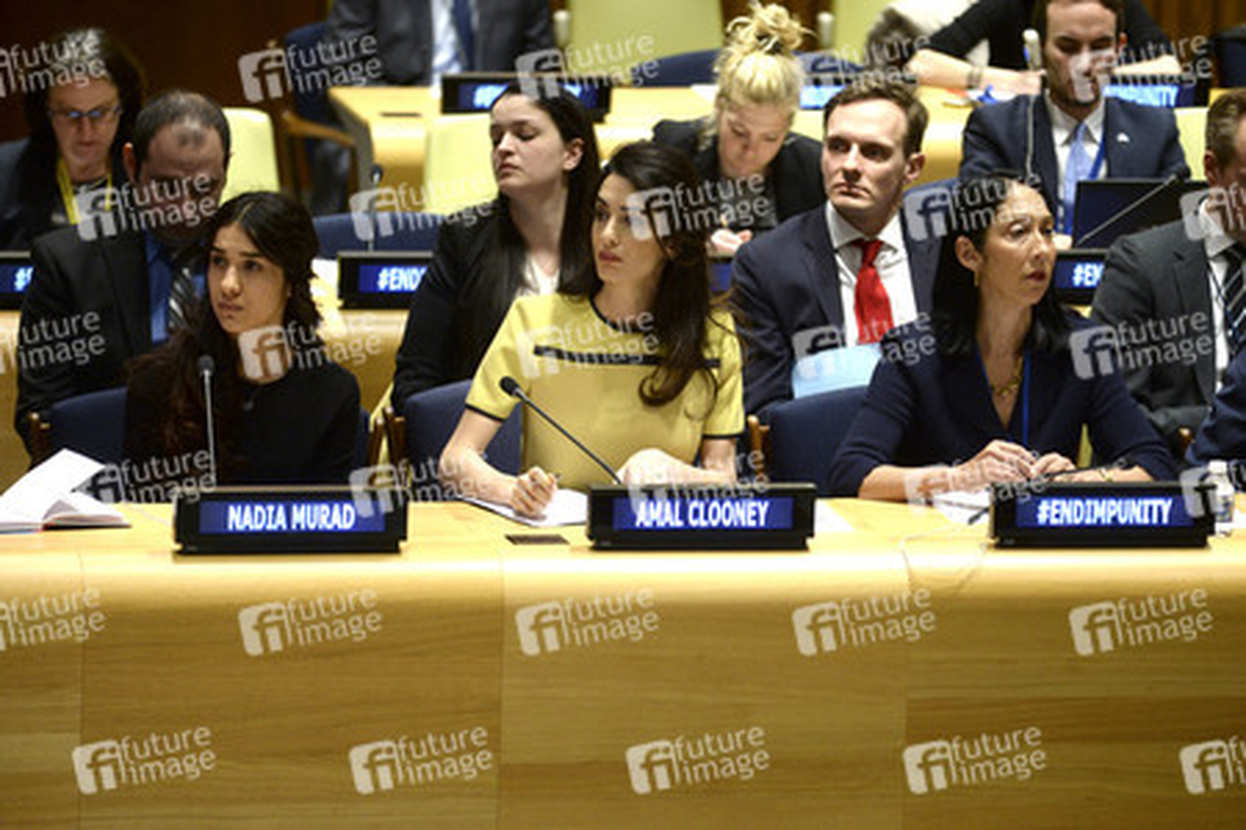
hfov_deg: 10.3
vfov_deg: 6.9
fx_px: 6922
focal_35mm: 200
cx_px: 623
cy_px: 415
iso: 2000
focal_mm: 200
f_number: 2.8
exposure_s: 1/250
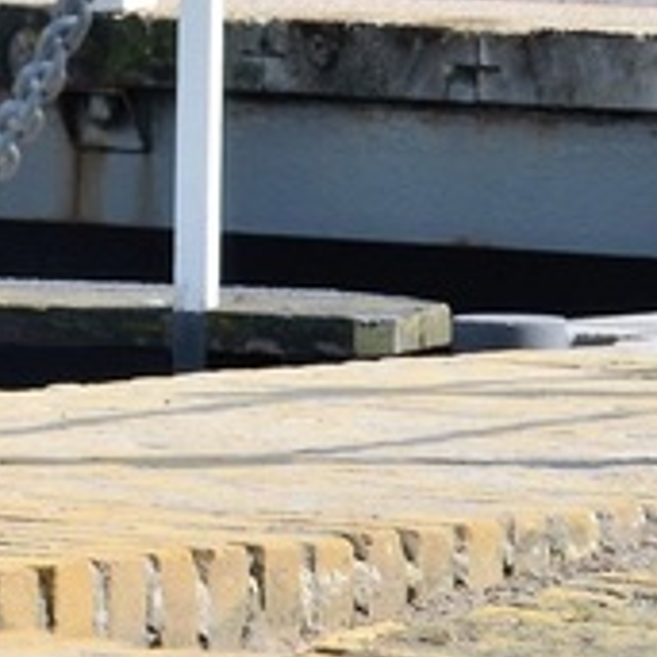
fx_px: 9190
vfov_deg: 4.1
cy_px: -58
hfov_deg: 4.0
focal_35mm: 428
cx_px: -753
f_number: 11
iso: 110
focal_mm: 72
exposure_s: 1/125
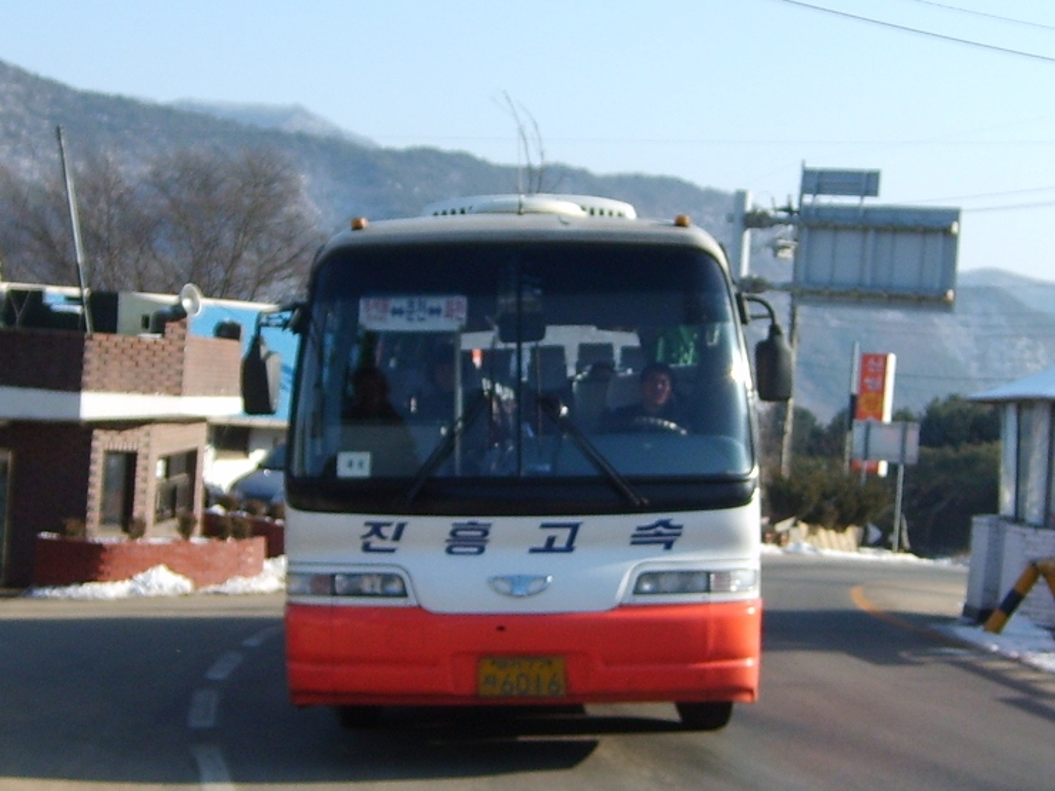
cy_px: 396
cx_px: 528
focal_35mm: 35
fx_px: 1067
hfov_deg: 52.6
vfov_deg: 40.7
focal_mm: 5.8
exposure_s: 1/750
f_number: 2.8
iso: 50
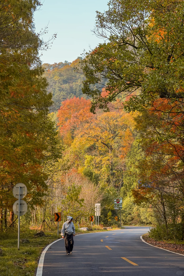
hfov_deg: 19.7
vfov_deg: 29.2
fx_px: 529
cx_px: 92
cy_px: 138
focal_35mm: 69
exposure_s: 1/320
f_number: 7.1
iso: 320
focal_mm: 69
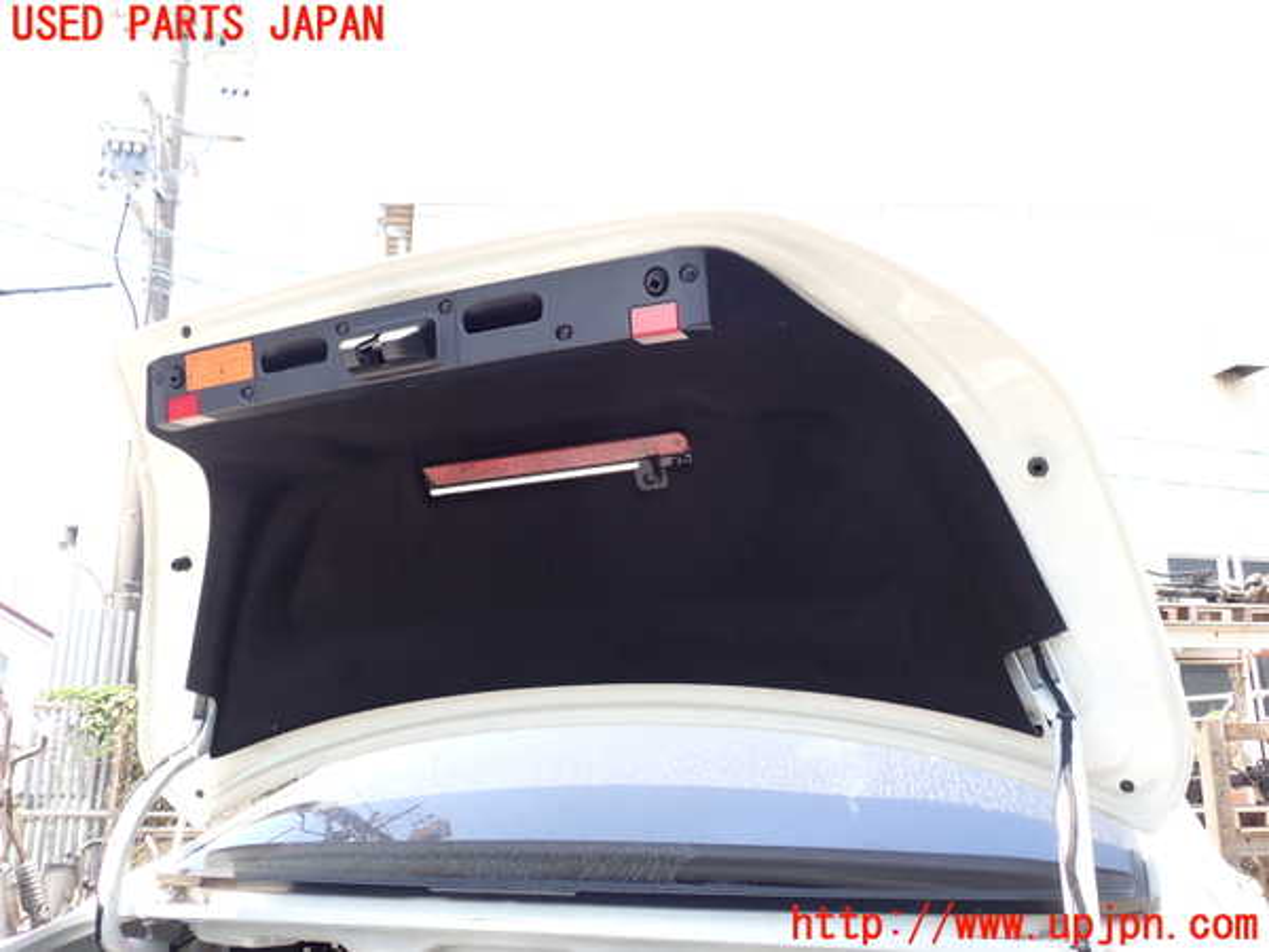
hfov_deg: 60.0
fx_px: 1100
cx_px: 634
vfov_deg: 46.8
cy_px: 476
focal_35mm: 30
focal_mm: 5.4
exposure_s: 1/160
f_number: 3.2
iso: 100
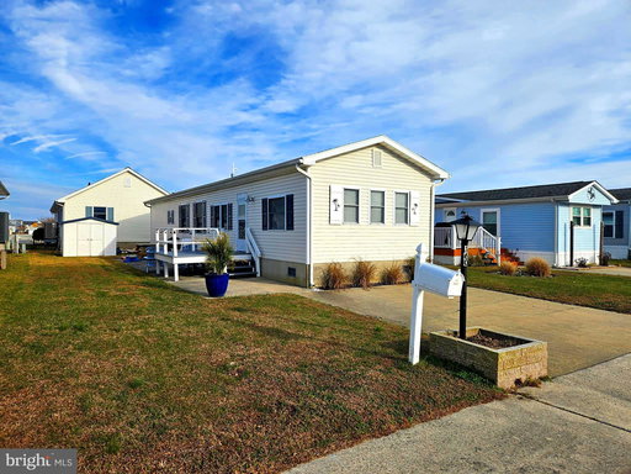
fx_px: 419
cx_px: 316
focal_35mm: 23
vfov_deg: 58.9
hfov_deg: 73.9
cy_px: 237
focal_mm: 5.4
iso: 25
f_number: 1.8
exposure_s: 1/2259
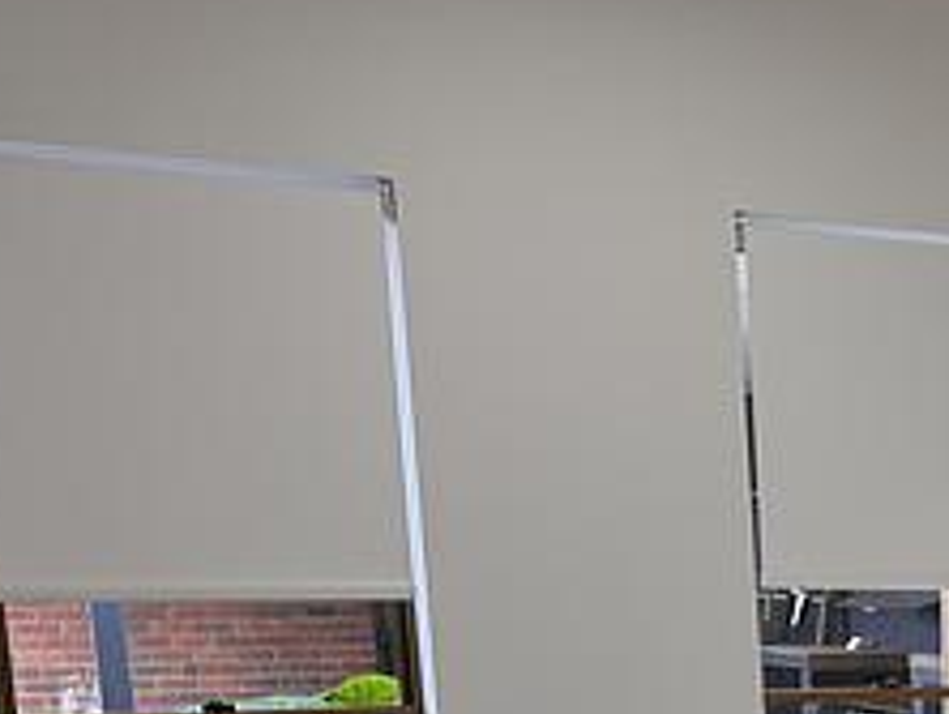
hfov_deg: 25.5
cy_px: 934
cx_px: 1188
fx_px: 1839
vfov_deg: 20.1
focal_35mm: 67
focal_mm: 6.86
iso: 100
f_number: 1.78
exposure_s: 1/100
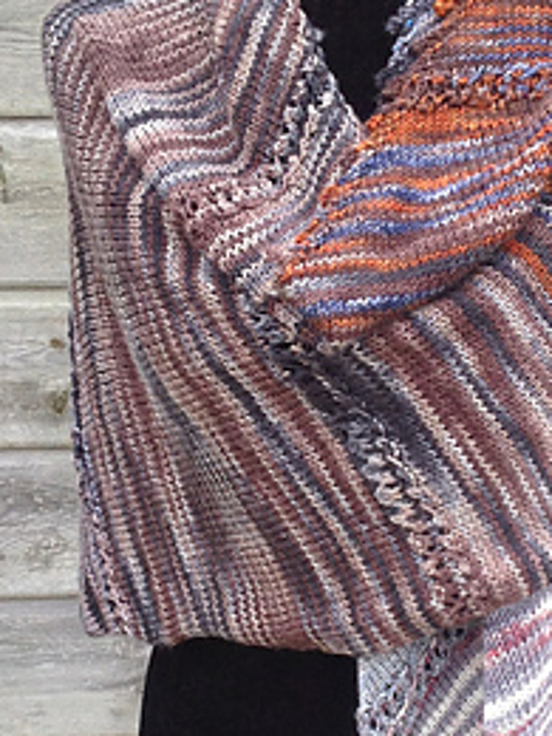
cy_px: 450
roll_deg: +0.8
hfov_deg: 17.1
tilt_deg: -15.2
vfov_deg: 22.7
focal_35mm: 86
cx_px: 399
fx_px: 1829
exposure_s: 1/120
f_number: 2.4
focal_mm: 4.28
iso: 80
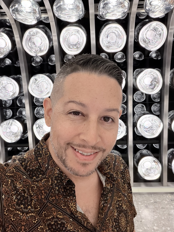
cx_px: 87
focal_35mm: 30
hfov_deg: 46.8
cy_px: 116
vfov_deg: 60.0
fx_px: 201
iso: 320
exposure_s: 1/31
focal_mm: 2.71
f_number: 1.9
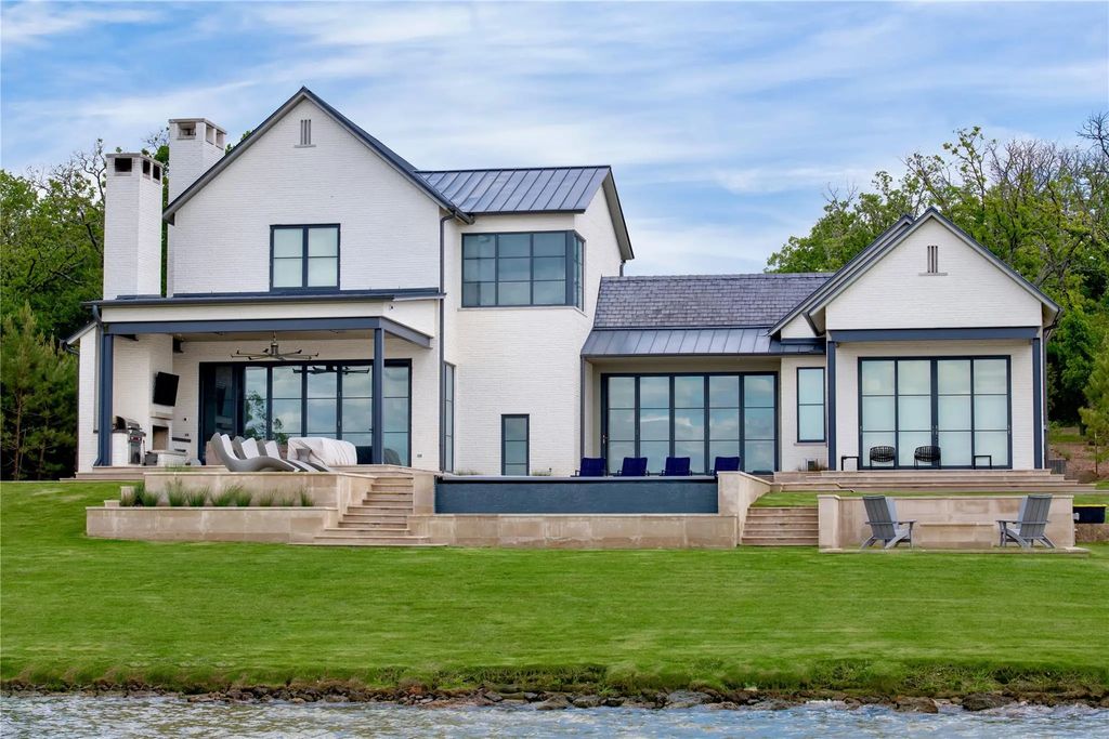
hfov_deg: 28.8
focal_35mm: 70
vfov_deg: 19.5
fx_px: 2157
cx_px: 554
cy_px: 370
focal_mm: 70
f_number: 8
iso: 200
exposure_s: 1/320
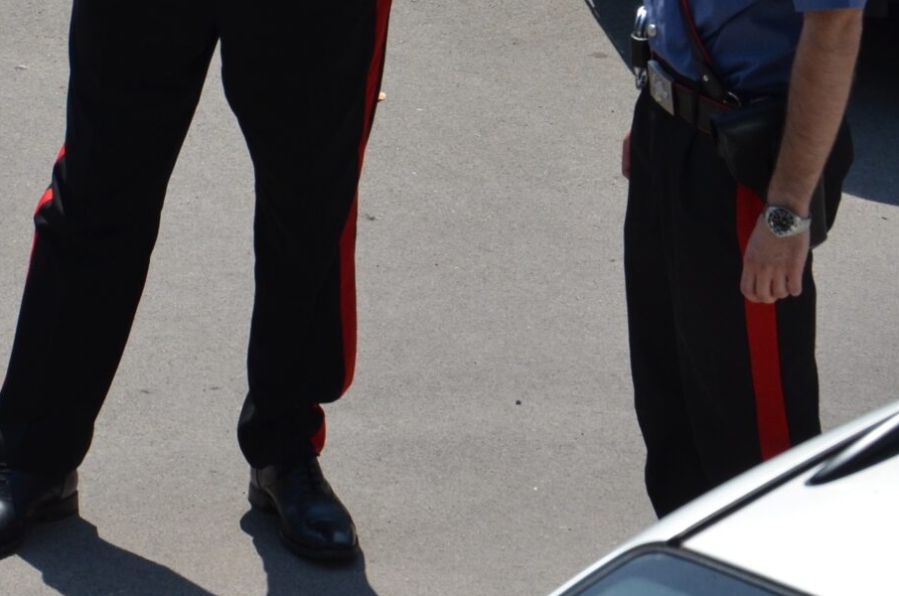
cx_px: 315
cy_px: -173
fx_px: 6556
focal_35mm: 263
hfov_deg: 7.8
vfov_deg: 5.2
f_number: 7.1
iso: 400
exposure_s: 1/1600
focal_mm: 62
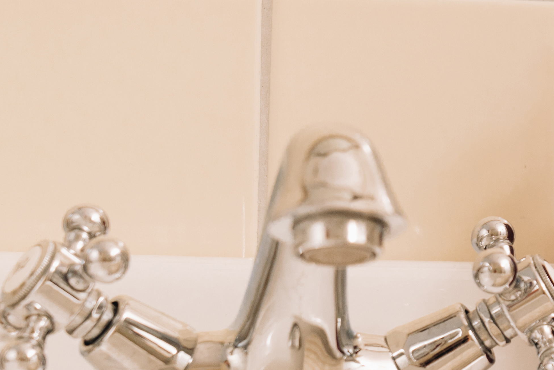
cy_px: 181
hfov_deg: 10.9
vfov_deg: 7.5
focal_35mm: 184
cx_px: 761
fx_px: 2832
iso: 400
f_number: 4.5
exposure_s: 1/125
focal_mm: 51
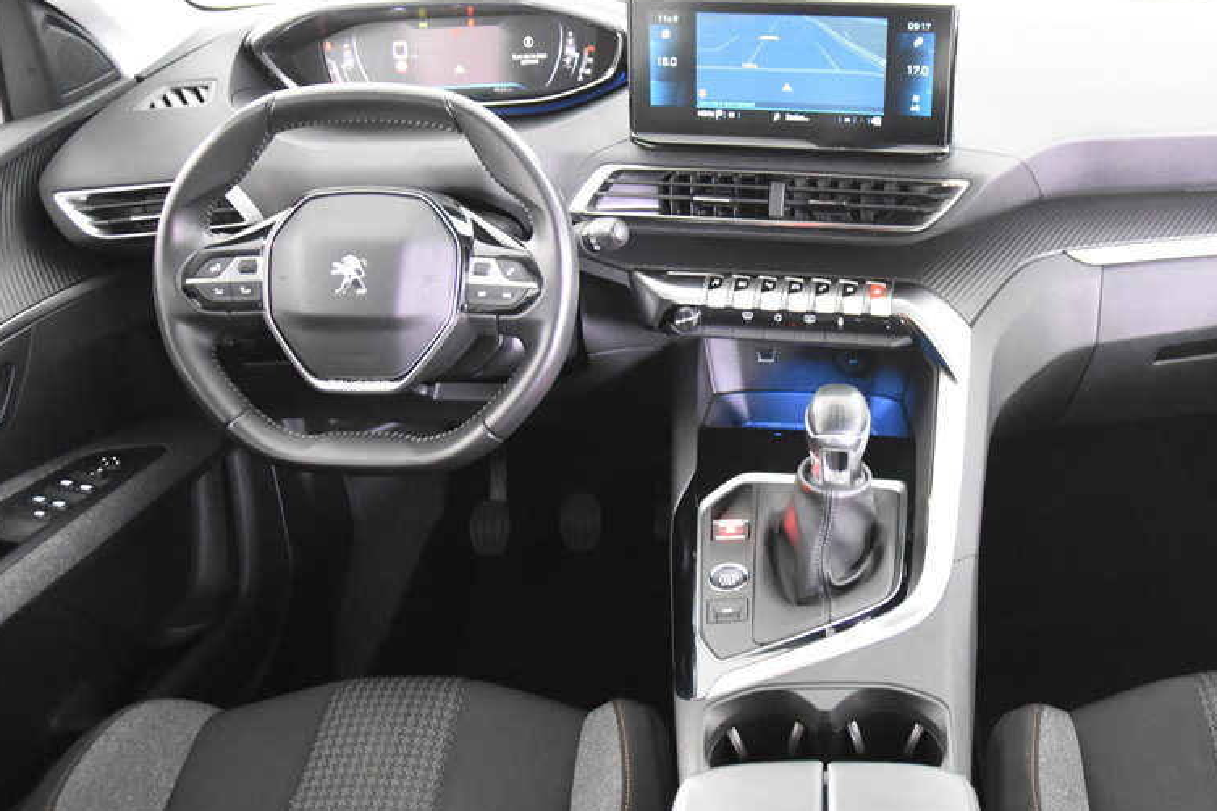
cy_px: 400
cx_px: 794
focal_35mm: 35
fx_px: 1172
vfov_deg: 38.2
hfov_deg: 54.0
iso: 6400
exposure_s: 1/25
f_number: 2.8
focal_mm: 17
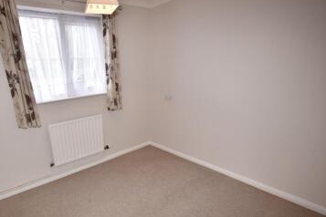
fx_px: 181
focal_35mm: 20
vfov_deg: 61.2
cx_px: 115
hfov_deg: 81.8
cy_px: 134
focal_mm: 10
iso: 400
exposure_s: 1/60
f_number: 5.6
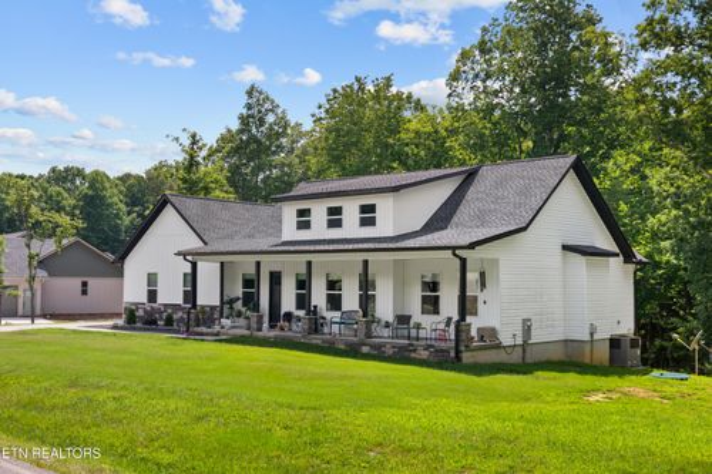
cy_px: 237
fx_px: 826
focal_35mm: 42
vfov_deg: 32.0
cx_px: 356
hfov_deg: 46.6
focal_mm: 41.8
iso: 200
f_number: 4
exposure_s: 1/60
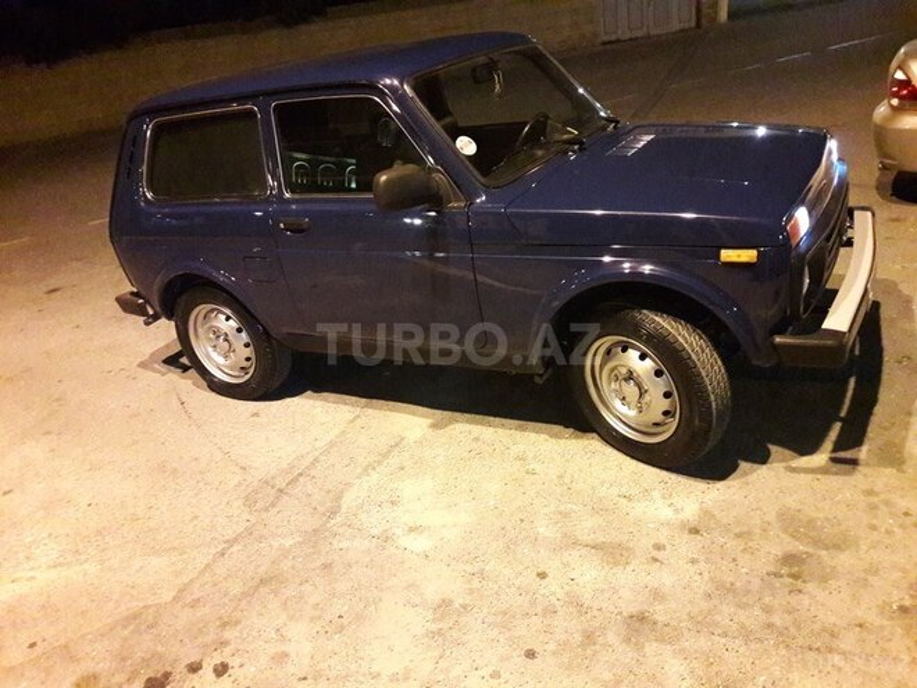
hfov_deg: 63.4
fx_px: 742
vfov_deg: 49.7
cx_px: 458
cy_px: 344
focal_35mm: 28
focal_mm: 3.7
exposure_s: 1/17
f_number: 1.9
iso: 640
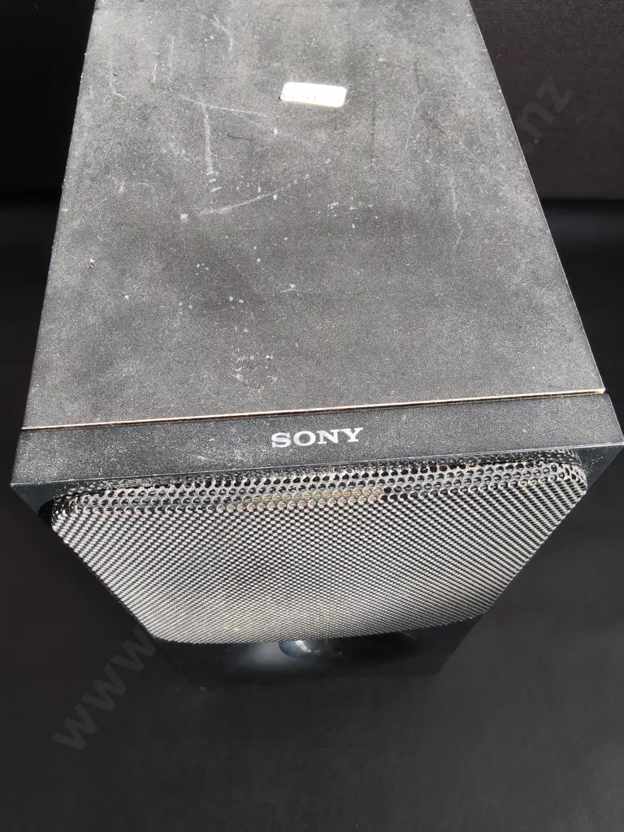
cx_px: 312
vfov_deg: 65.3
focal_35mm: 27
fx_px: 649
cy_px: 416
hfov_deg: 51.4
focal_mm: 2.87
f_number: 2
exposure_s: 1/120
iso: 32
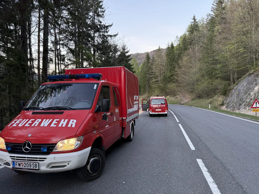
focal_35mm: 24
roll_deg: -0.3
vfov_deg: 56.8
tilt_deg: -2.3
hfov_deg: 71.6
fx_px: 180
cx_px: 130
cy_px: 97
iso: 200
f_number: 1.78
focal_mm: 6.76
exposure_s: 1/76
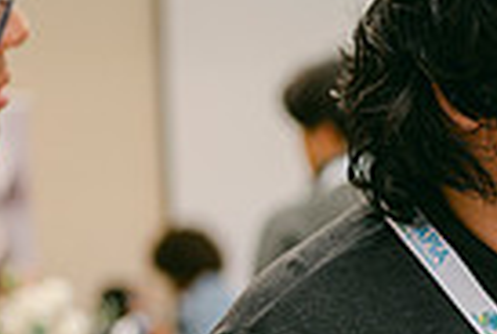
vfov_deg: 6.5
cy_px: 407
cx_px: 631
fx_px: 2919
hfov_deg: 9.6
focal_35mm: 211
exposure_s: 1/125
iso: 125
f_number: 2
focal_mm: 50
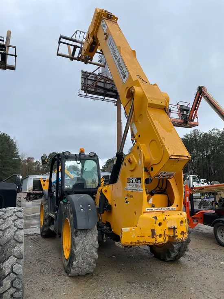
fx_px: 224
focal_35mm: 26
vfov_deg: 67.3
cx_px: 112
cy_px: 150
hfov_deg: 53.1
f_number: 1.6
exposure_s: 1/1159
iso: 32
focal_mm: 4.2
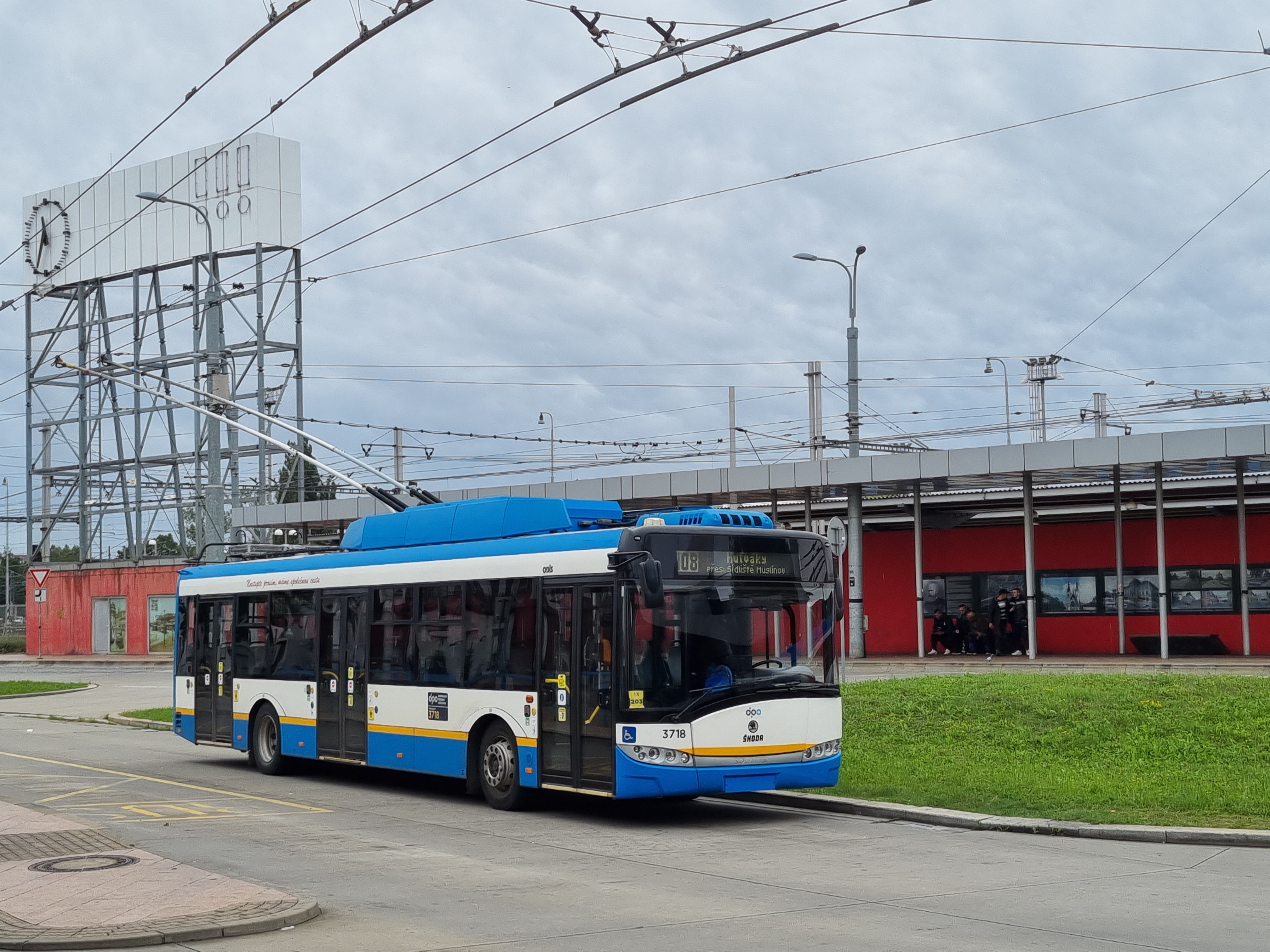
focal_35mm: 26
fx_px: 954
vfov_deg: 53.1
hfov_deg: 67.3
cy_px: 476
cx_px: 635
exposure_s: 1/1686
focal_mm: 5.4
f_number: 1.8
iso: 50
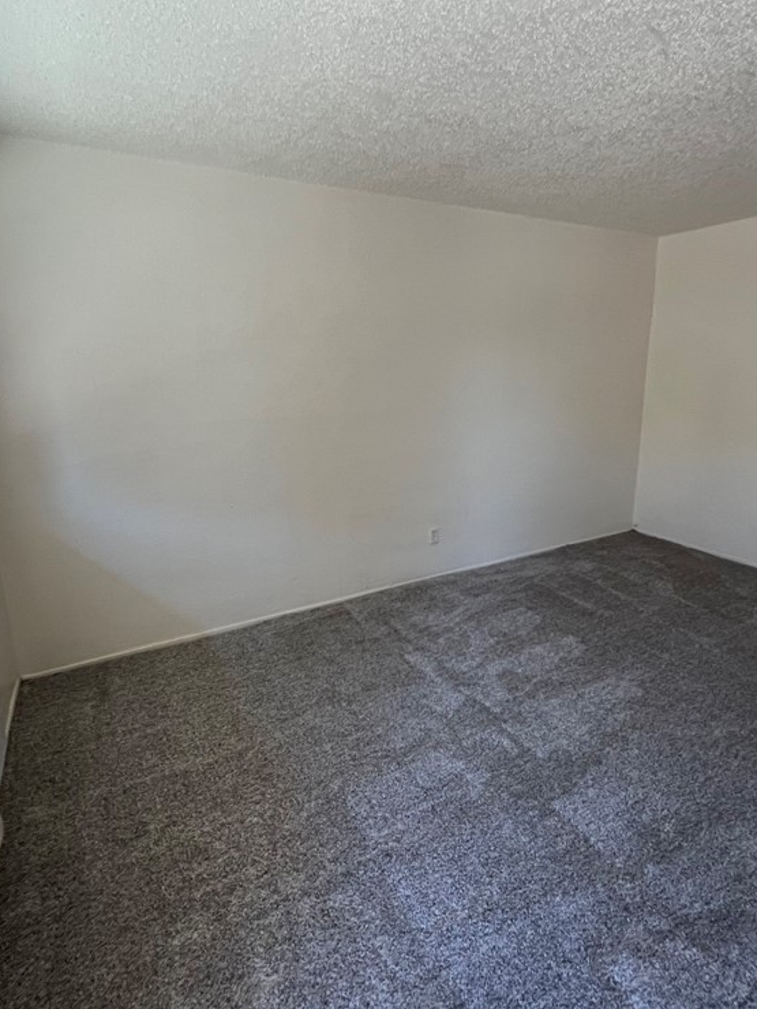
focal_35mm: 18
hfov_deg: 71.3
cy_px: 500
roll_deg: +1.1
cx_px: 423
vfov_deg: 87.8
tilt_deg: -15.1
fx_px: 525
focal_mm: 1.57
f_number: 1.8
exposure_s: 1/120
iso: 100
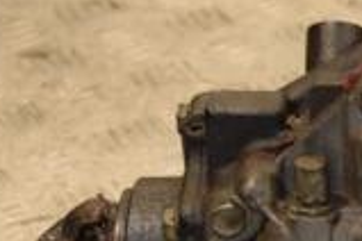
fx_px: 2272
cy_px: 155
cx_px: 467
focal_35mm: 226
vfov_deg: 6.1
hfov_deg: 9.0
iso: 800
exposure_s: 1/160
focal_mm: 40
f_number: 4.8
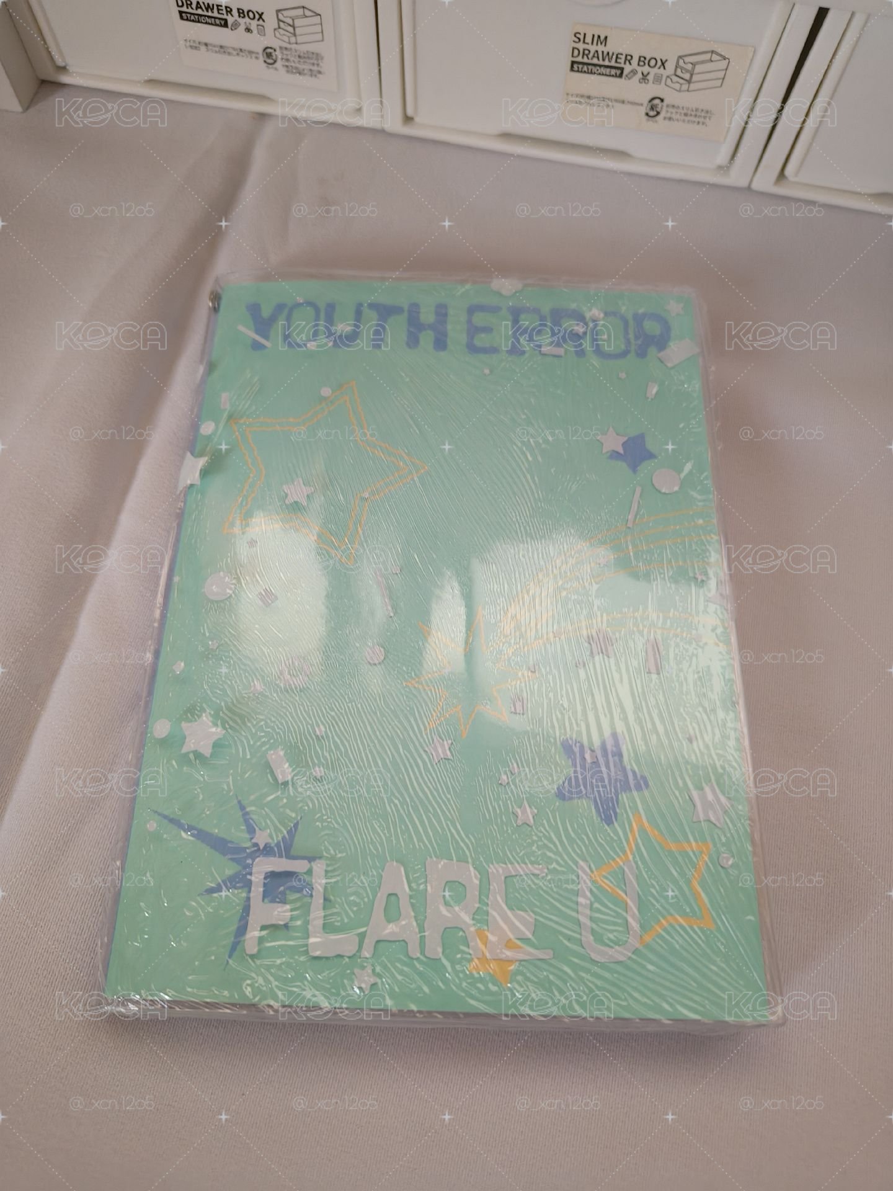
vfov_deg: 71.6
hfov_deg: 56.8
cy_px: 596
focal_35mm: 24
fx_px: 826
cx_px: 446
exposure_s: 1/60
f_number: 1.8
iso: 800
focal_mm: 5.59
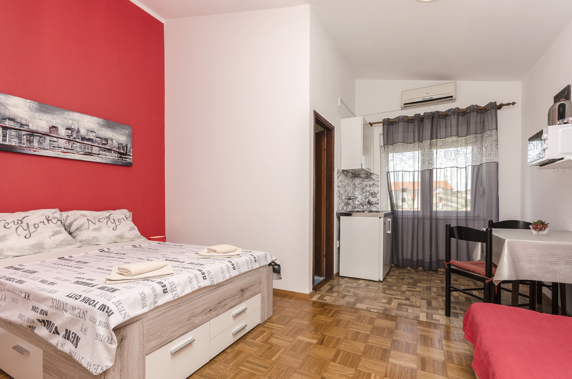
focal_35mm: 16
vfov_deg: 73.4
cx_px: 278
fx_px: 254
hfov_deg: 96.8
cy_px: 201
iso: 160
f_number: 7.1
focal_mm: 10
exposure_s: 1/125
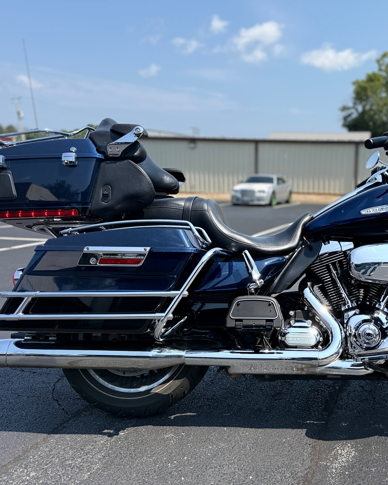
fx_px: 459
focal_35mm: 32
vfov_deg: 55.7
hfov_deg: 44.1
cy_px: 245
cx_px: 296
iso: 80
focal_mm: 6.76
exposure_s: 1/3279
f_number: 1.78
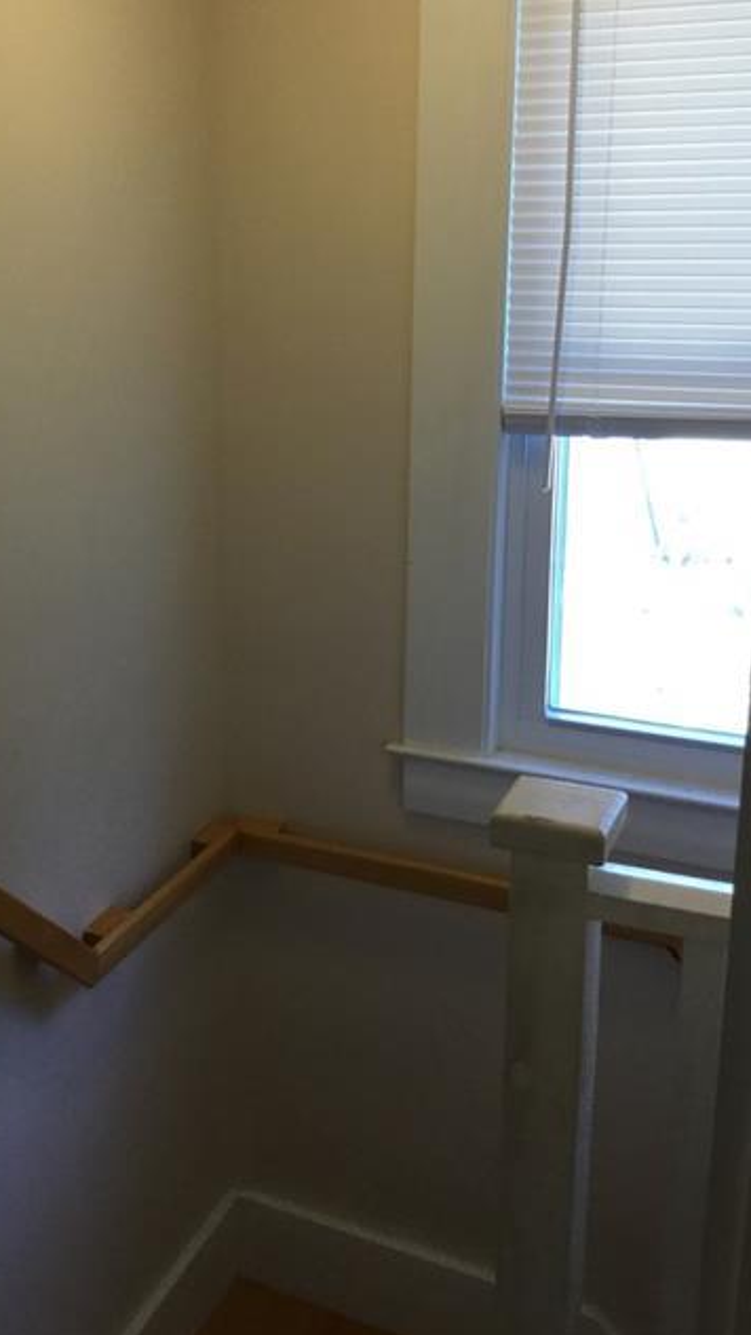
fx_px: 1452
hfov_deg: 28.5
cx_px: 177
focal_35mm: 41
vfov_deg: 49.1
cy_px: 536
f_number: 2.4
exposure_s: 1/30
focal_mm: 3.3
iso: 32
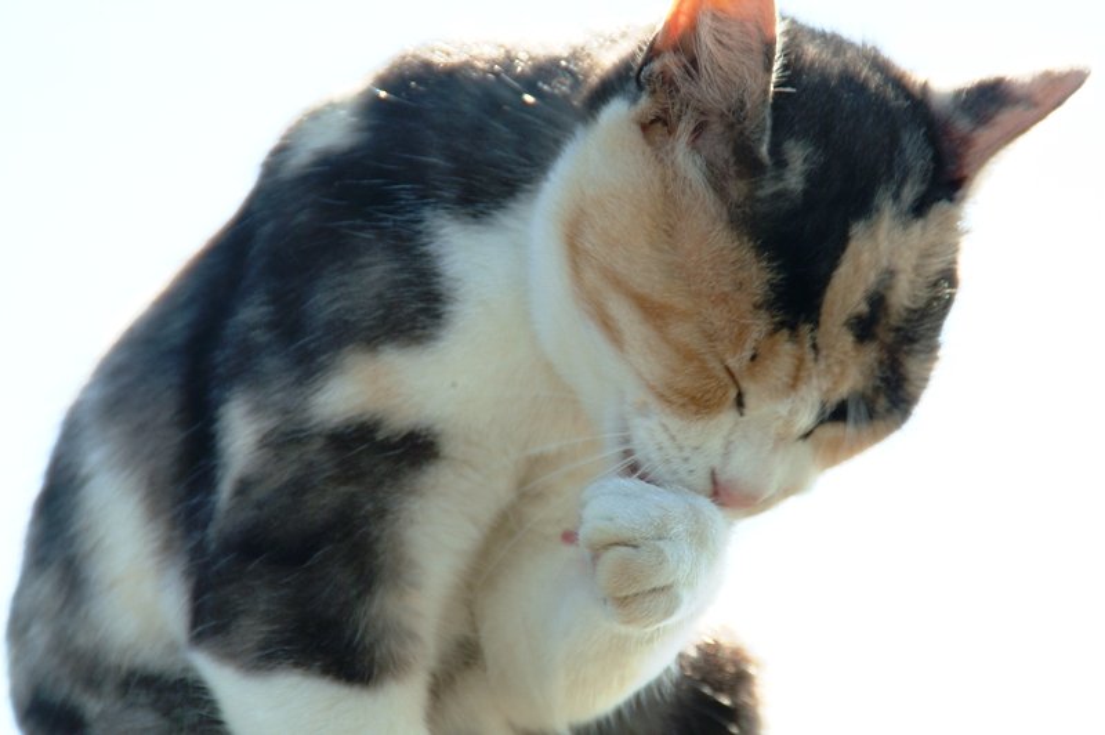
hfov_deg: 6.9
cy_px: 368
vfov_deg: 4.6
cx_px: 552
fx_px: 9201
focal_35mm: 300
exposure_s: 1/180
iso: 160
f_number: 11
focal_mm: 200
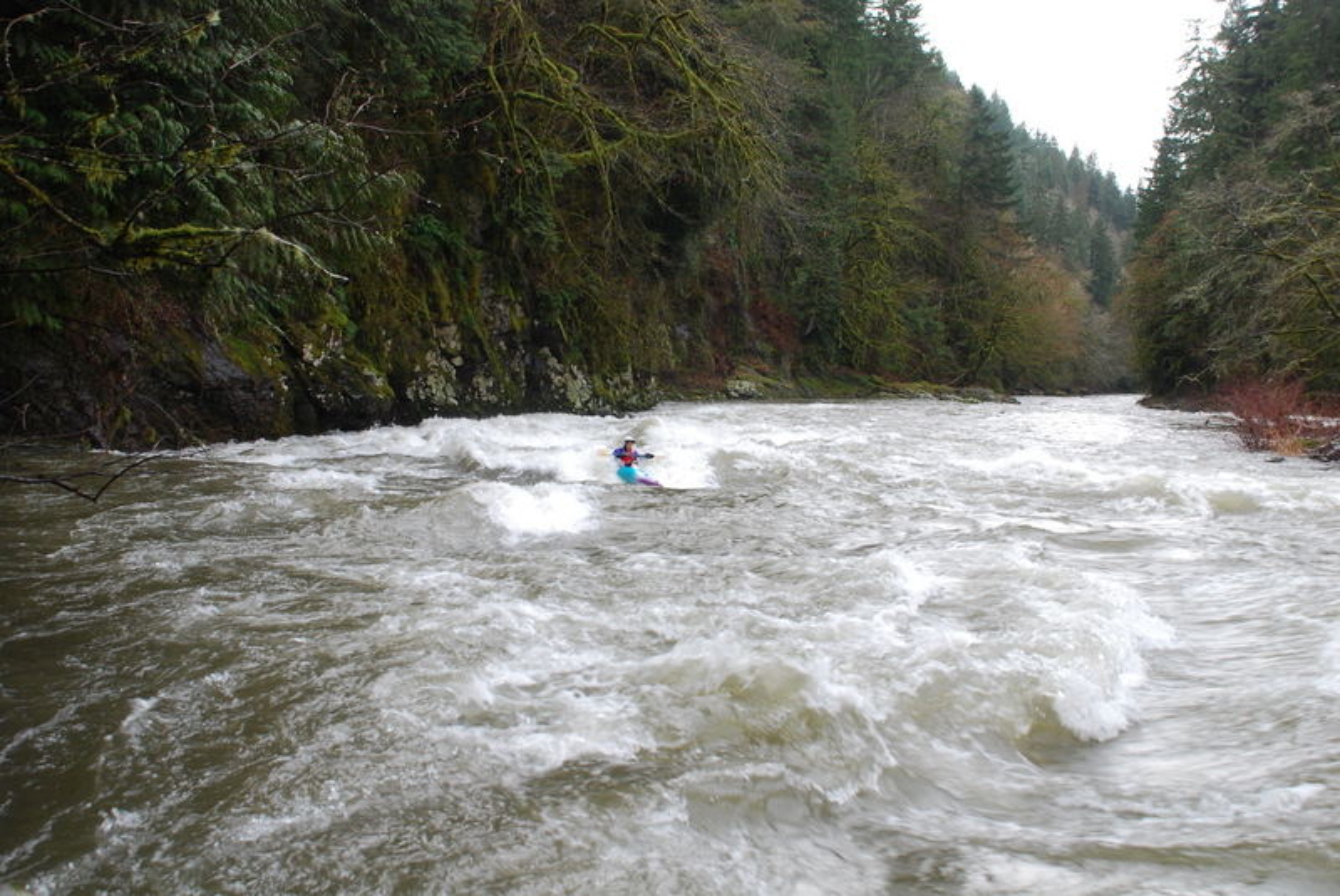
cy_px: 448
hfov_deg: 49.5
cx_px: 670
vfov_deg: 34.3
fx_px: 1453
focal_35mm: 39
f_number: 6.3
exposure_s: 1/60
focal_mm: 26
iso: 400
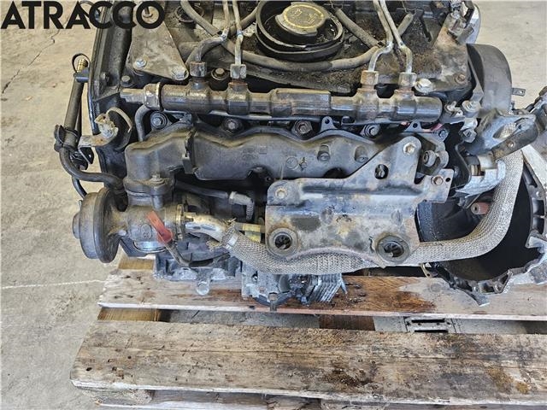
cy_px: 205
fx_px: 363
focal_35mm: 23
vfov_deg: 58.9
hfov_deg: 73.9
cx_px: 274
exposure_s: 1/100
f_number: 1.8
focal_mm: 5.4
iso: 640
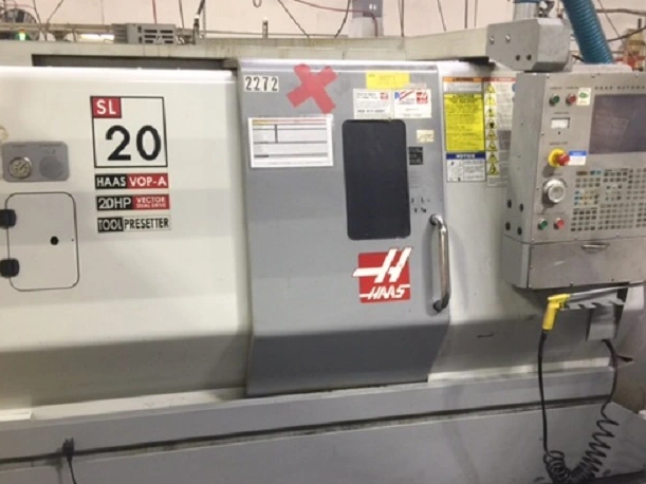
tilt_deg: -15.4
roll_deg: -0.4
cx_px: 300
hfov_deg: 48.9
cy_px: 283
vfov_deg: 37.6
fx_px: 709
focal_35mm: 38
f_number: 2.2
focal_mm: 4.15
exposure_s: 1/15
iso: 64
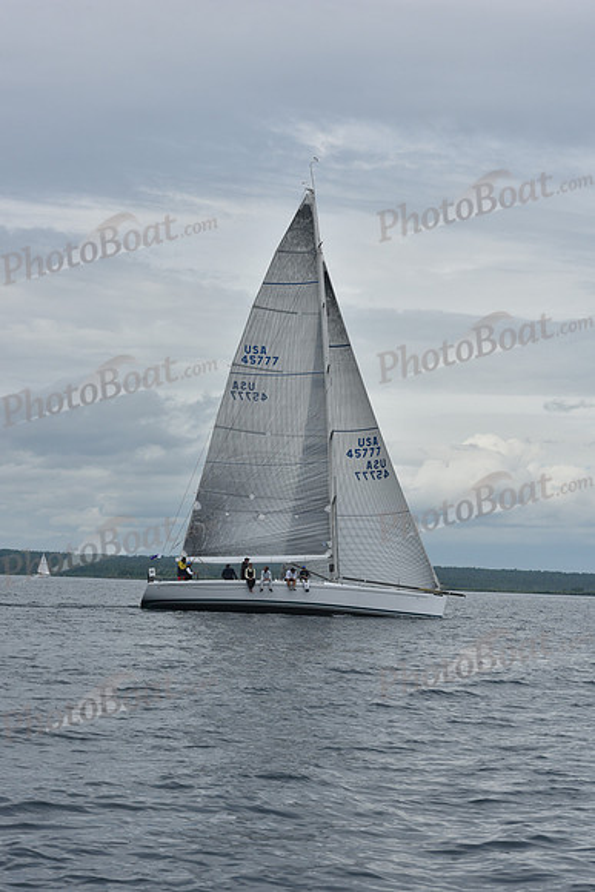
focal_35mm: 95
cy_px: 446
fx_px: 2354
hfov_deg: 14.4
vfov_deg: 21.5
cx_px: 298
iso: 250
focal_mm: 95
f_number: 11
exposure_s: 1/800
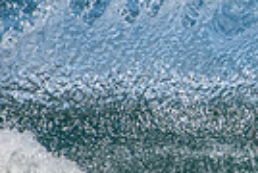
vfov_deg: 0.6
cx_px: 449
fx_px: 15507
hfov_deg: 1.0
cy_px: 139
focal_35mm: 2159
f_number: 5.6
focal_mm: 500
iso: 640
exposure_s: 1/4000
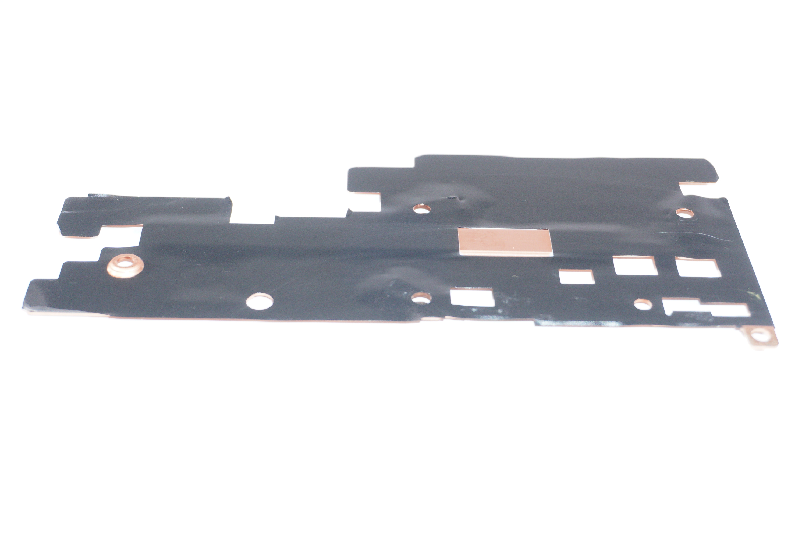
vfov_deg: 23.7
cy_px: 269
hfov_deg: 35.1
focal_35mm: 57
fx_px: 1280
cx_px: 404
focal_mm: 38
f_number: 5.6
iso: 800
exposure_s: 1/160
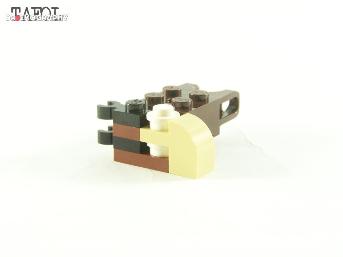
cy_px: 128
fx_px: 931
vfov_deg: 15.7
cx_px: 172
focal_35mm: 94
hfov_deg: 20.9
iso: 400
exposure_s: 1/60
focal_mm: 15.6
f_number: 4
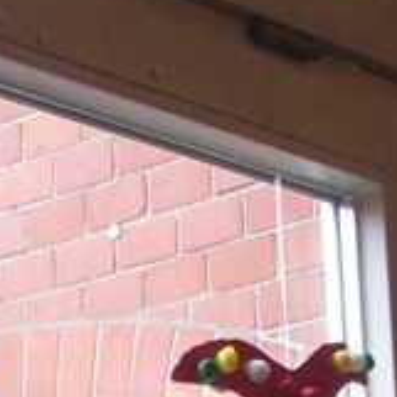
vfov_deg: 10.1
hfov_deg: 10.0
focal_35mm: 168
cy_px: 575
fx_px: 2180
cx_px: -223
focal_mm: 6.2
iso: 80
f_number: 2.8
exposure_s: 1/56.6
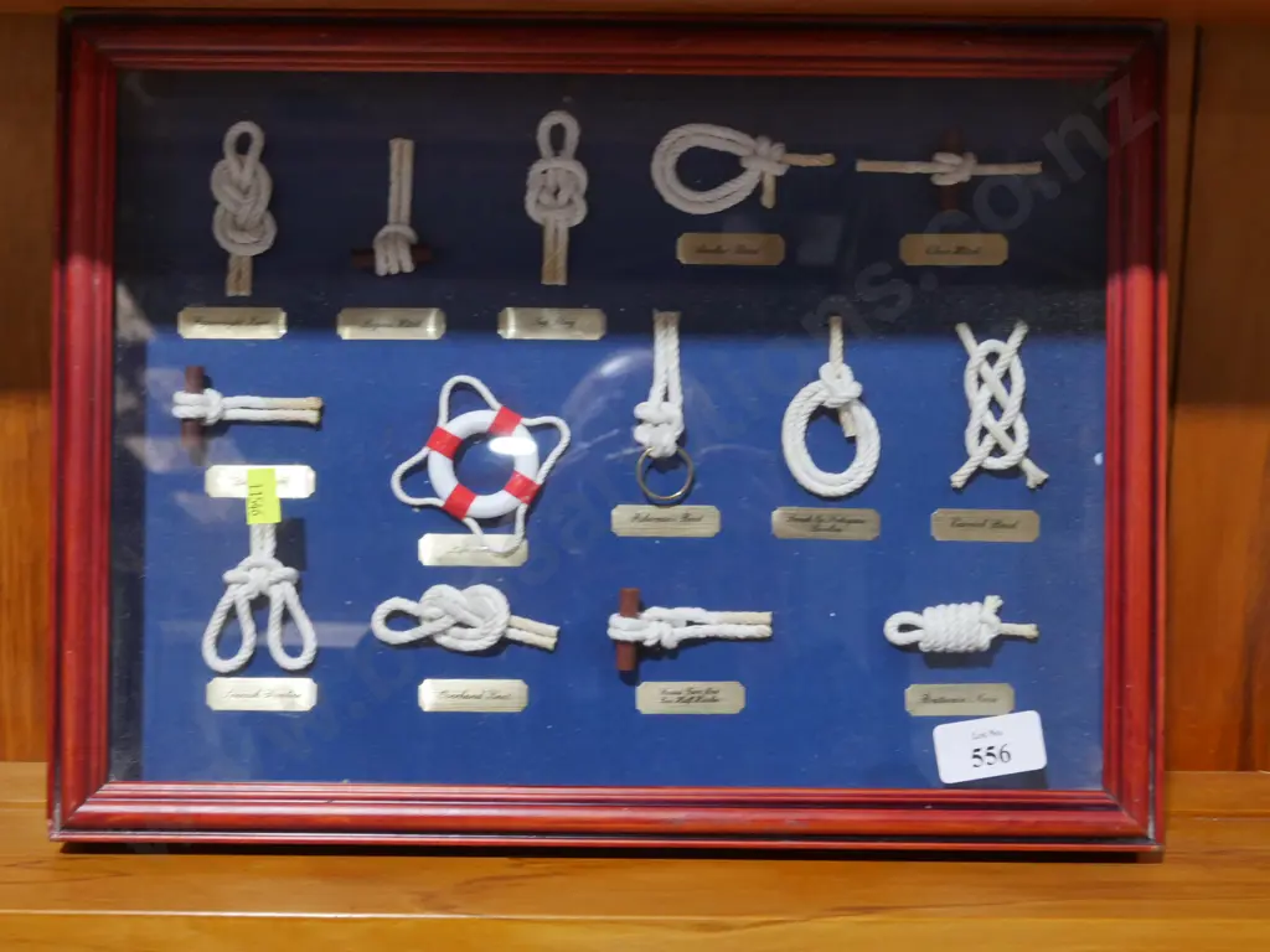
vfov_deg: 31.5
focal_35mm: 46
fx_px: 1688
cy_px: 476
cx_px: 635
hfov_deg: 41.2
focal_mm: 23
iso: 1000
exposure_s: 1/60
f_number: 5.1
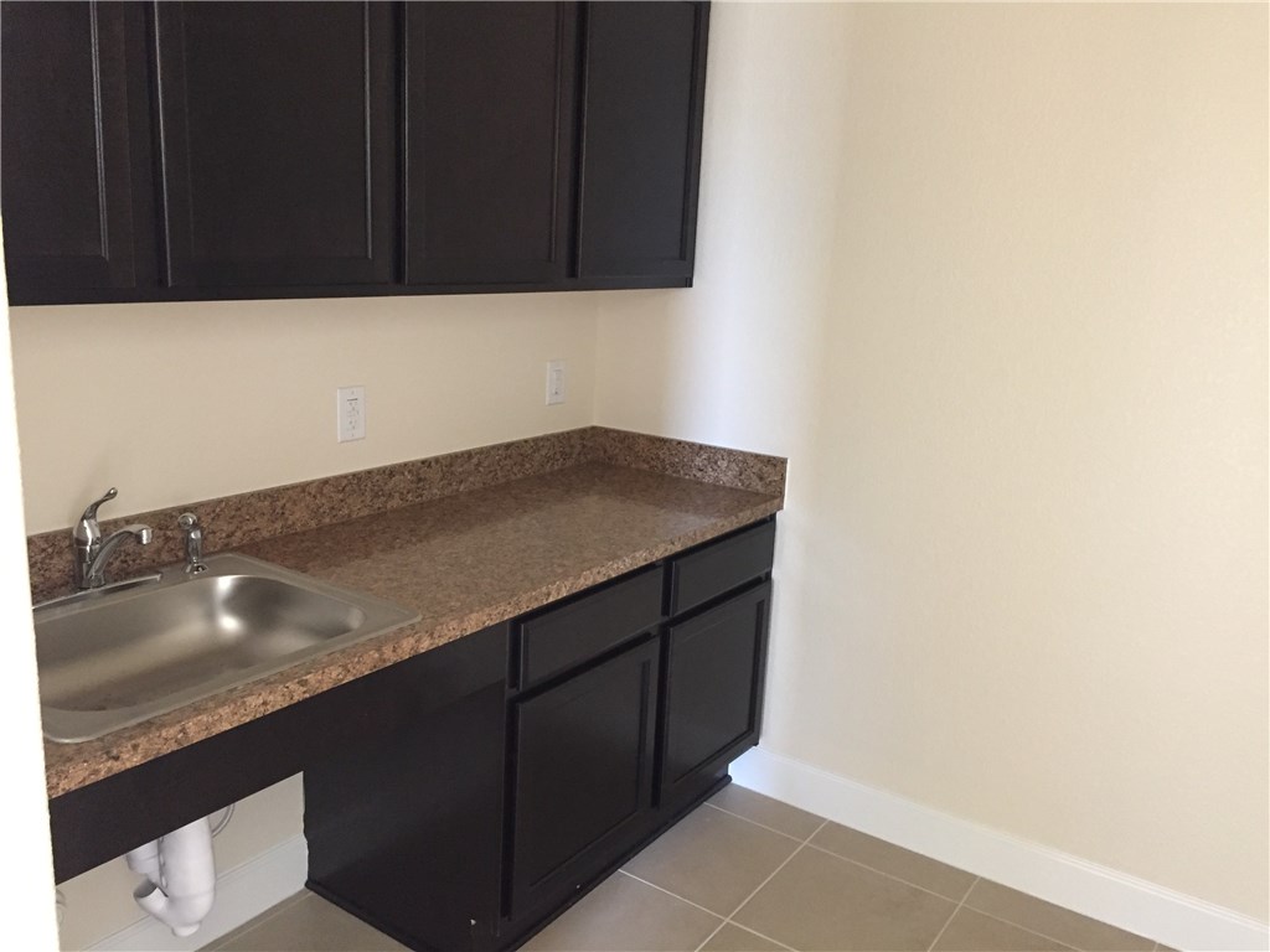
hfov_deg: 61.7
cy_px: 476
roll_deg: -4.1
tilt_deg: -14.5
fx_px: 1064
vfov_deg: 48.2
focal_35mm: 29
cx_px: 635
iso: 250
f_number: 2.2
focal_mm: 4.15
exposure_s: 1/15
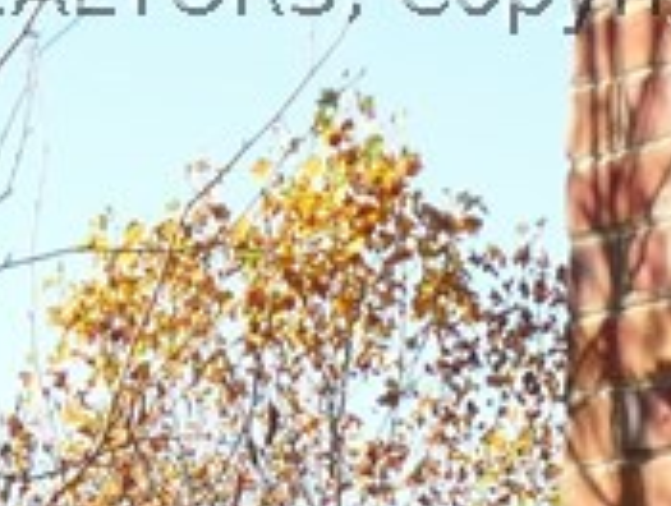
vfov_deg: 4.9
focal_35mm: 292
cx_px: -54
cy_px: 1380
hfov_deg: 6.7
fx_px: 5672
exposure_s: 1/250
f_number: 4.5
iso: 100
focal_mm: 9
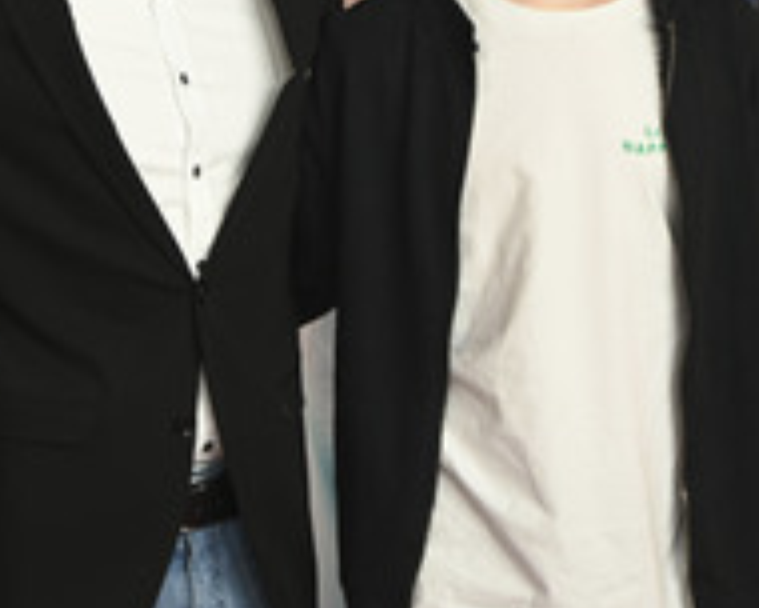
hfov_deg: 9.8
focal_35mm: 196
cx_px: 38
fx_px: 4403
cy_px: 76
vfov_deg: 7.9
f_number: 6.3
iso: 1000
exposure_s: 1/160
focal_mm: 88
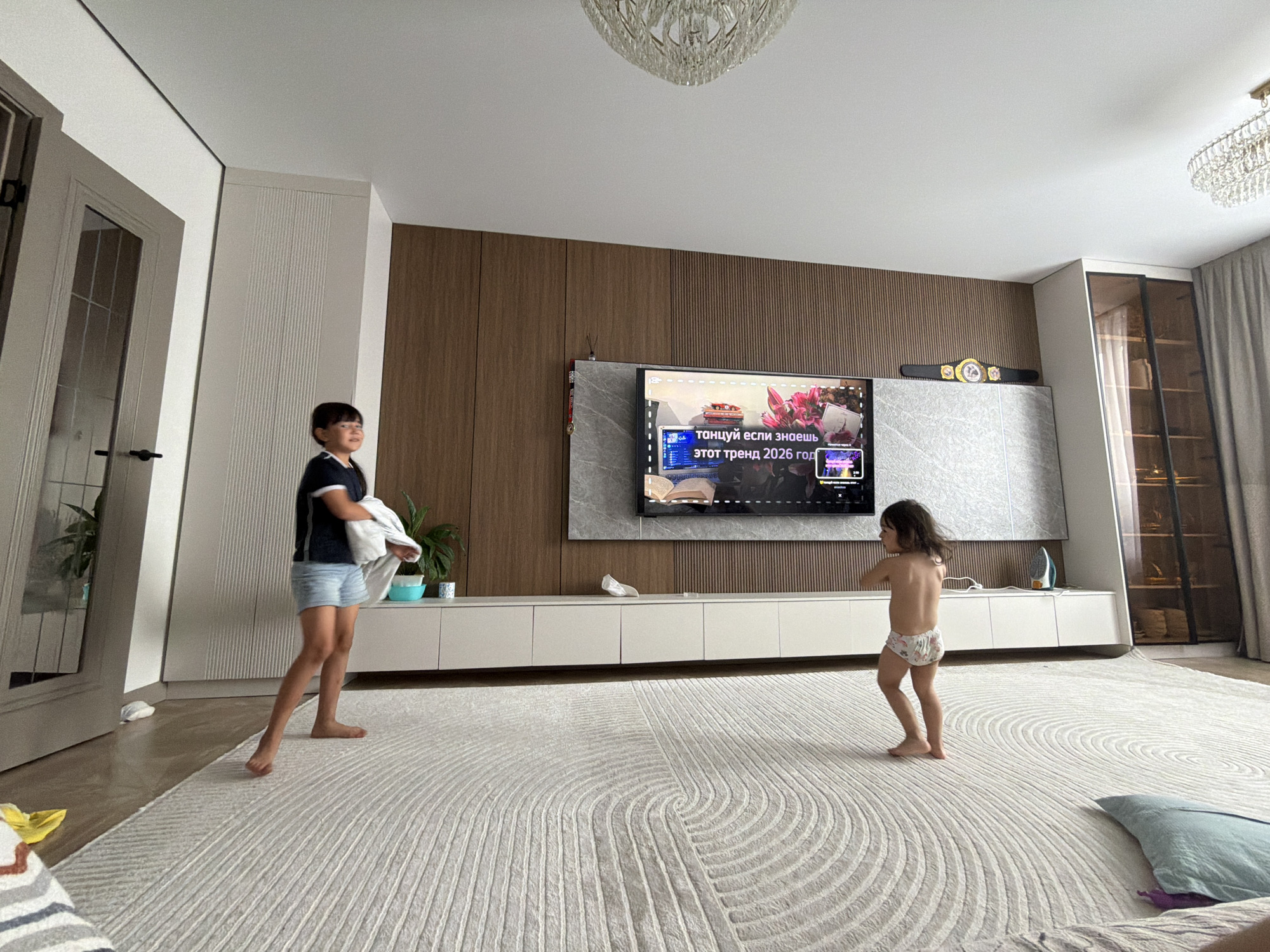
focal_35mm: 14
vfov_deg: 85.7
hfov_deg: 102.1
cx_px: 635
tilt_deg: +6.4
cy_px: 476
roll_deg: -0.6
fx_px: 514
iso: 320
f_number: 2.2
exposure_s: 1/50
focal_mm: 2.22
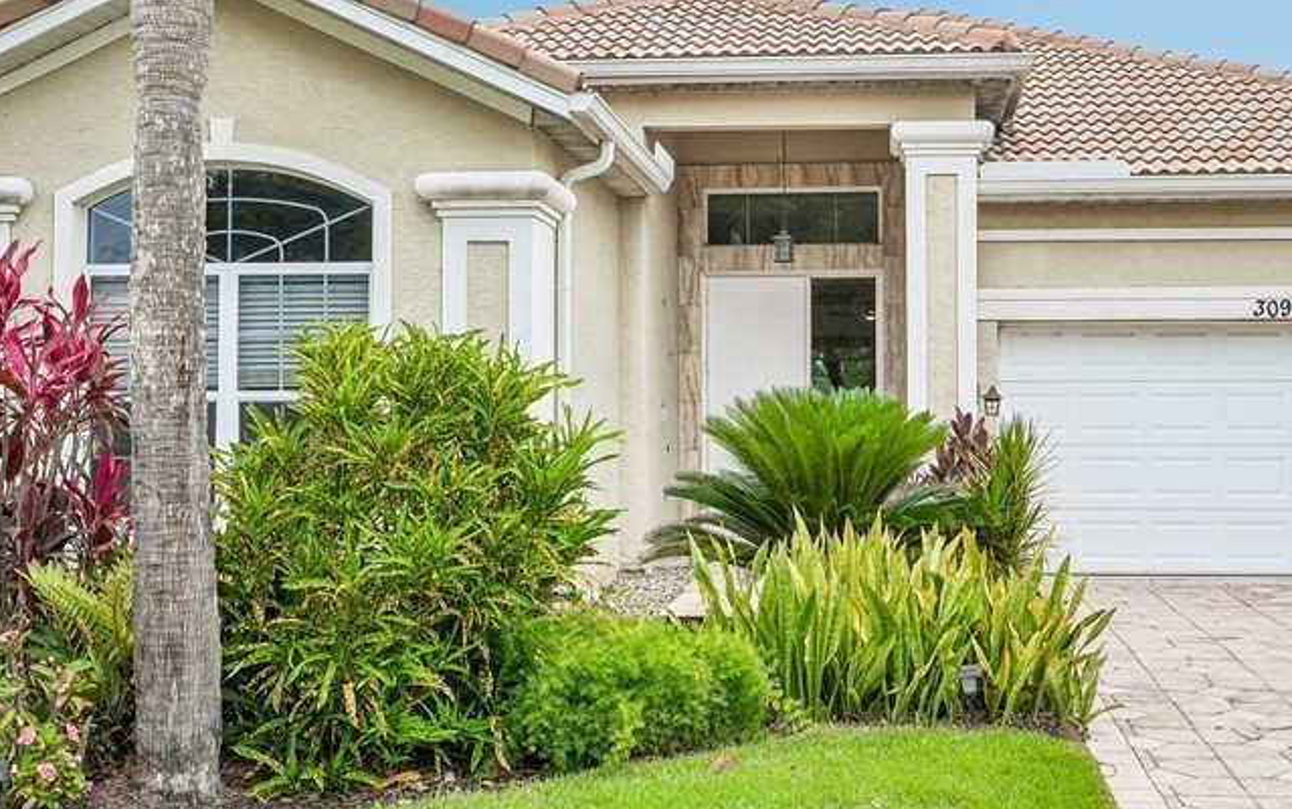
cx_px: 789
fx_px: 1585
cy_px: 409
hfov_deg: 44.1
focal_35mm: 45
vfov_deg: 28.6
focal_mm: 26
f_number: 8
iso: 400
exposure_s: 1/640
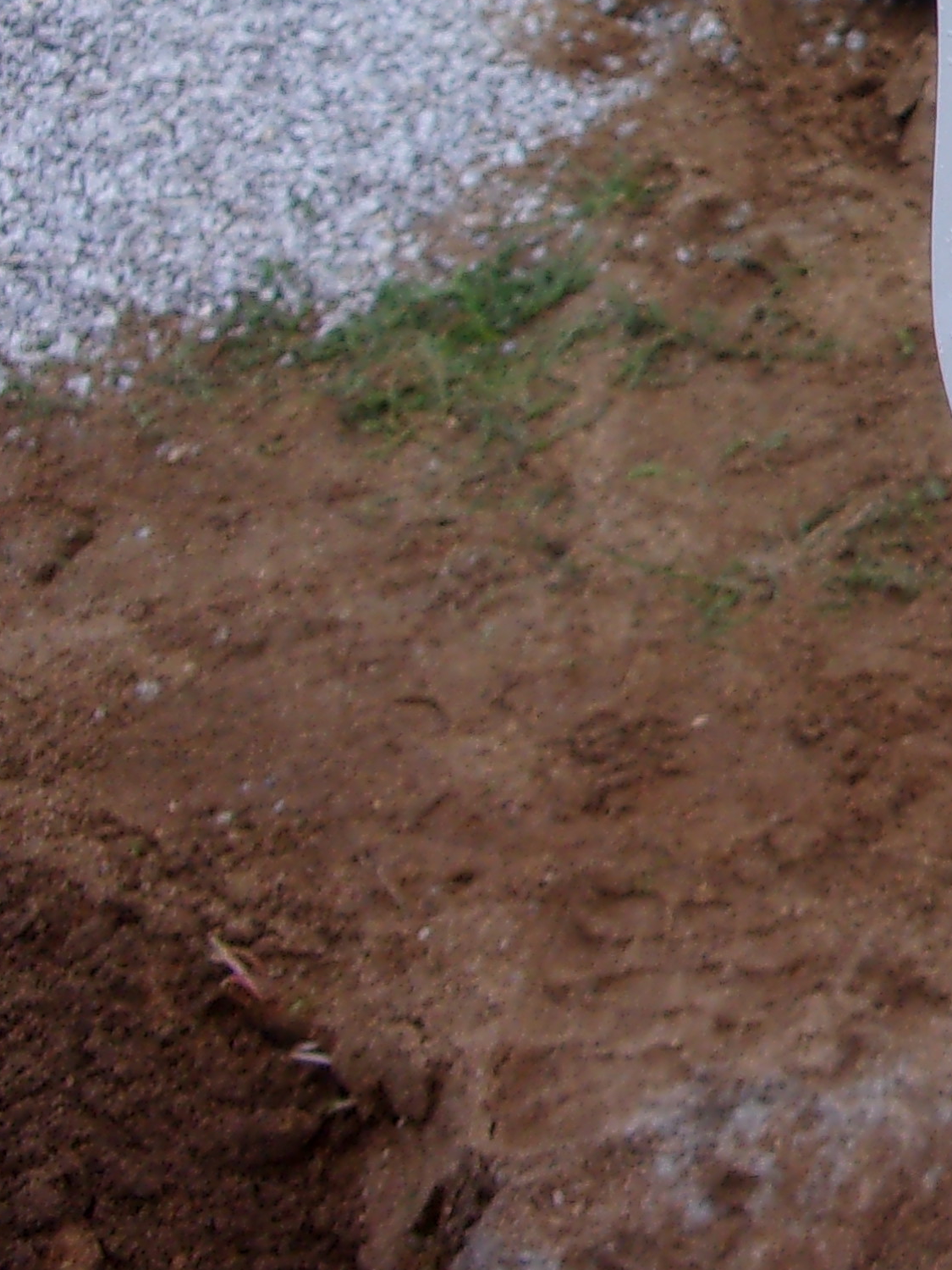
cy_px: 150
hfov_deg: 14.7
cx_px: 1789
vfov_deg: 22.3
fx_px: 3154
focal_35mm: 86
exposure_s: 1/240
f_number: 3.9
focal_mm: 5.1
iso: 80
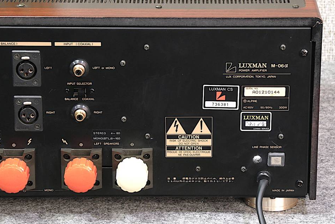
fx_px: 1396
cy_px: 109
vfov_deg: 9.2
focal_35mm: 150
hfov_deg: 13.7
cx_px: 167
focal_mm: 25.6
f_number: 5.4
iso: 200
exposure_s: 1/2
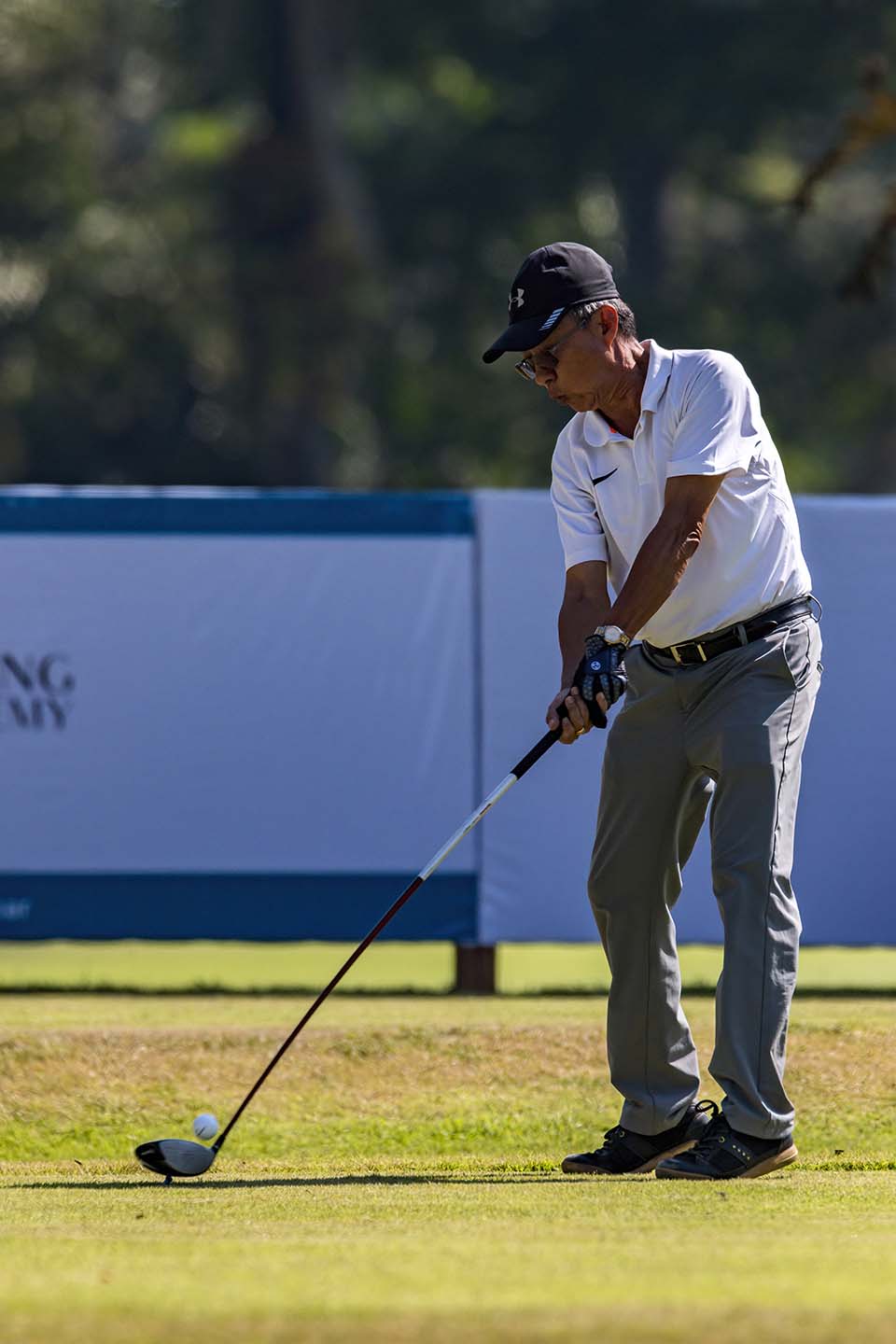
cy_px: 672
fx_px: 24265
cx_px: 448
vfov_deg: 3.2
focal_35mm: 650
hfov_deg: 2.1
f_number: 8
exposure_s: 1/2500
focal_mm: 650
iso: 360
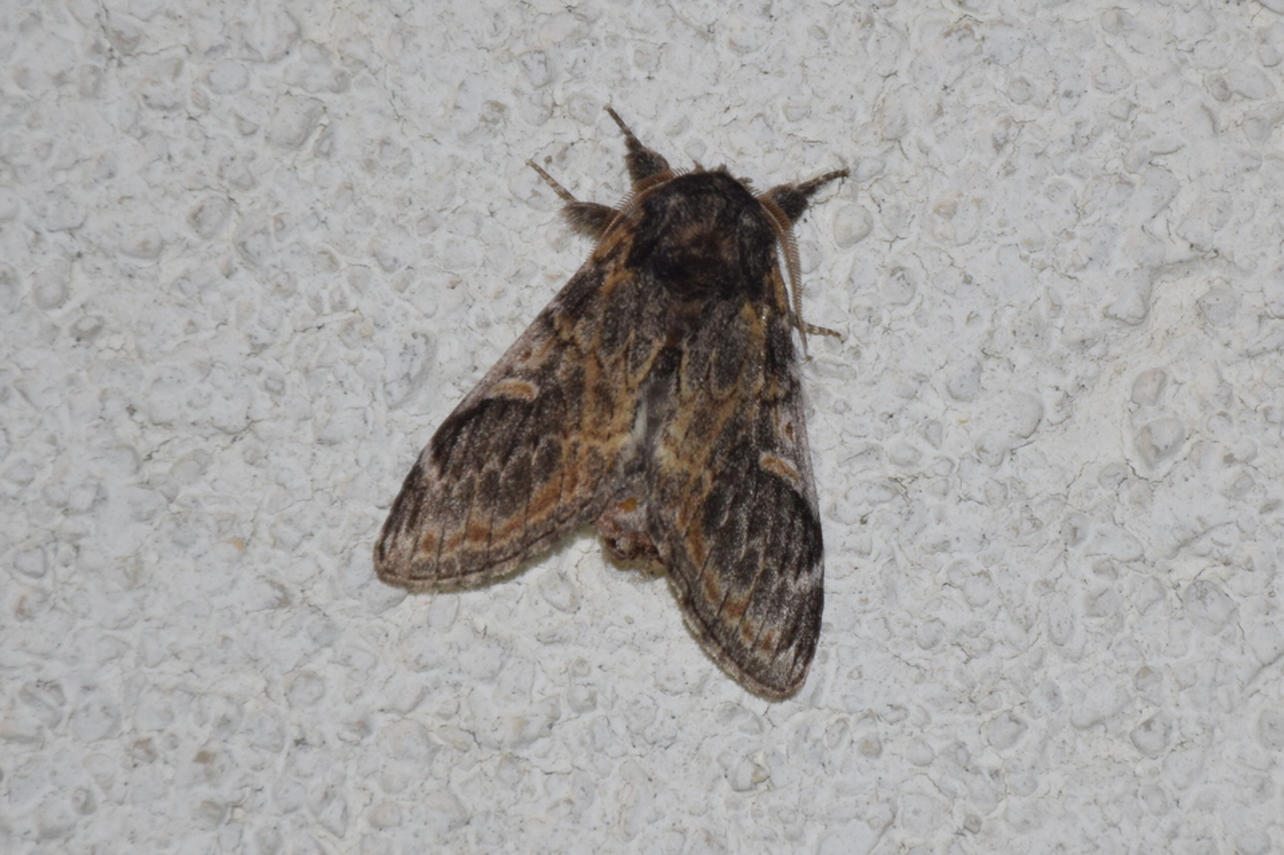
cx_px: 642
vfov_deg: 6.5
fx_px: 7487
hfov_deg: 9.8
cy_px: 428
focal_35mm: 210
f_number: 5.6
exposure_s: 1/60
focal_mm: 140
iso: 320
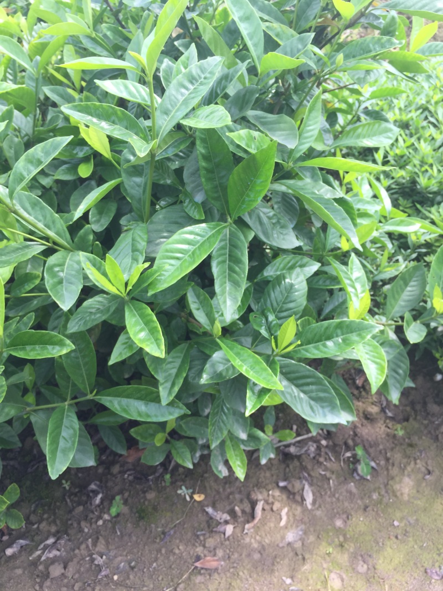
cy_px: 296
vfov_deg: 61.7
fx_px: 495
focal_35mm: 29
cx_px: 222
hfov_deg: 48.2
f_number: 2.2
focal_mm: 4.15
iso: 32
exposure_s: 1/391
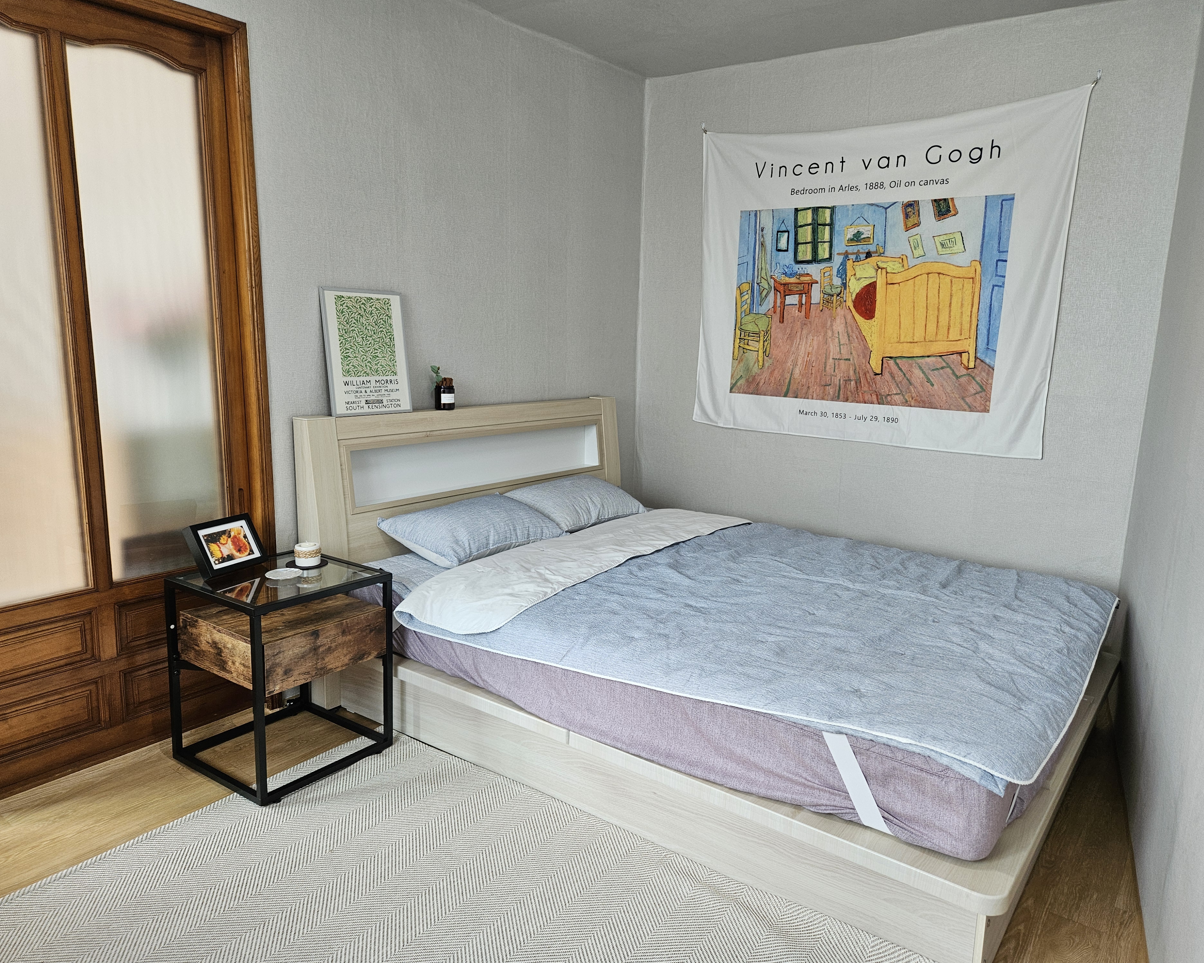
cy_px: 482
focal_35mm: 24
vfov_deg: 58.8
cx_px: 628
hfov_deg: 70.3
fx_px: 855
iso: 80
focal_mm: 5.4
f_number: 1.8
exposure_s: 1/120
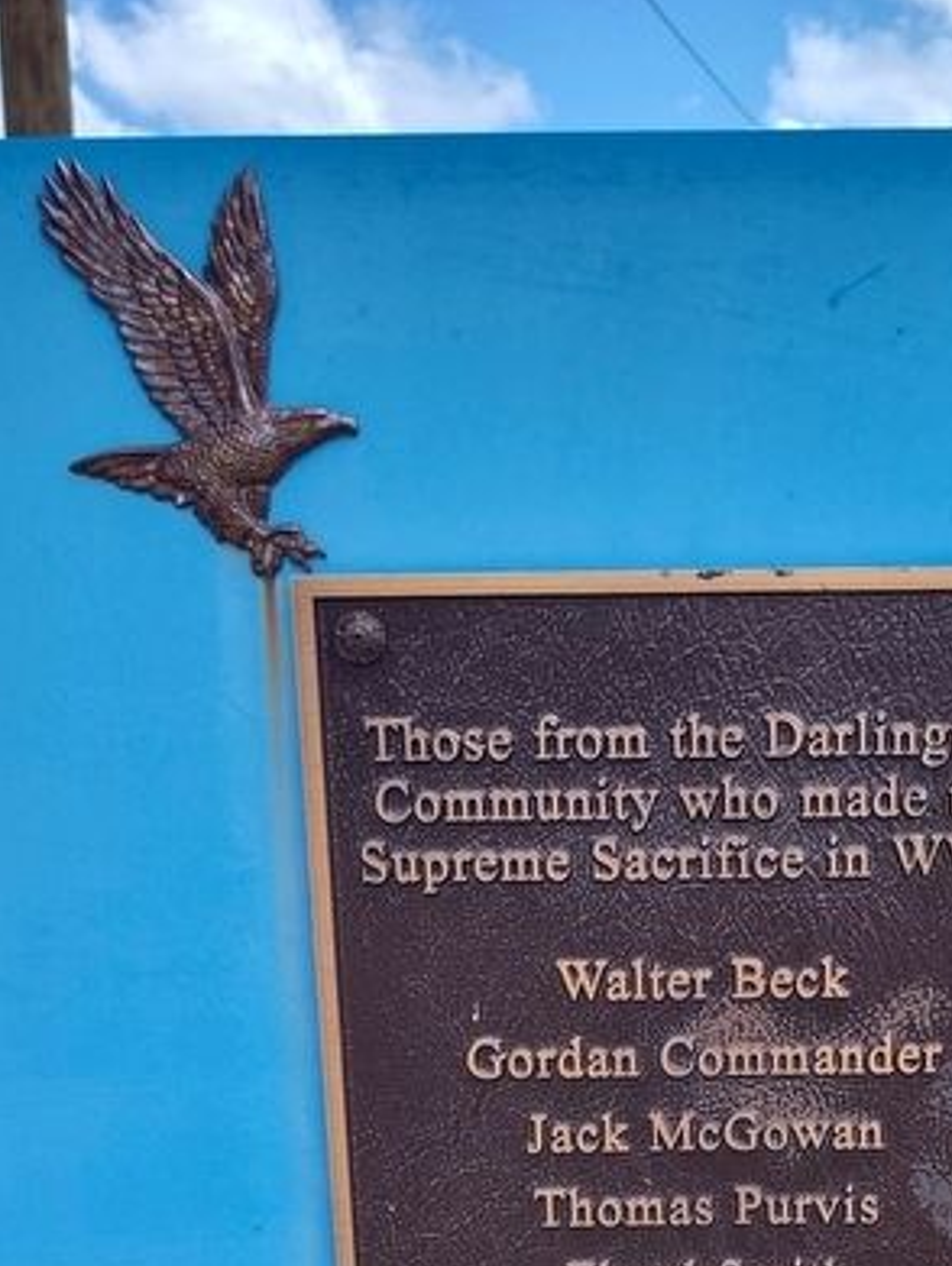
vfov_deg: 38.3
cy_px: 1075
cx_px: 754
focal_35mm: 47
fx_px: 1721
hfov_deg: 30.2
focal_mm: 5.56
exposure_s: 1/1057
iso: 100
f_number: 1.8
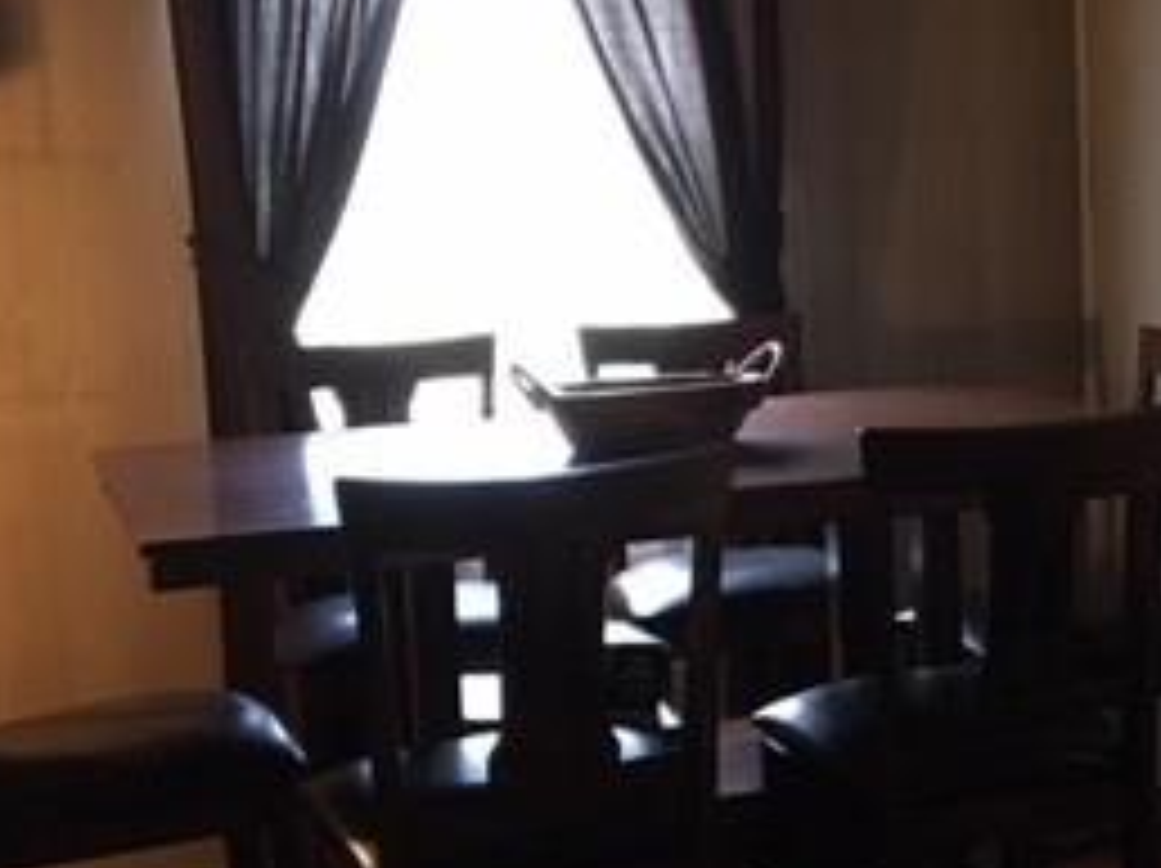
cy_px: 427
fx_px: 2413
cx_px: 1102
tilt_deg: -6.9
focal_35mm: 72
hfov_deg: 25.9
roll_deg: +1.2
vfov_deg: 20.4
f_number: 2.2
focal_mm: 4.15
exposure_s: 1/17
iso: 200
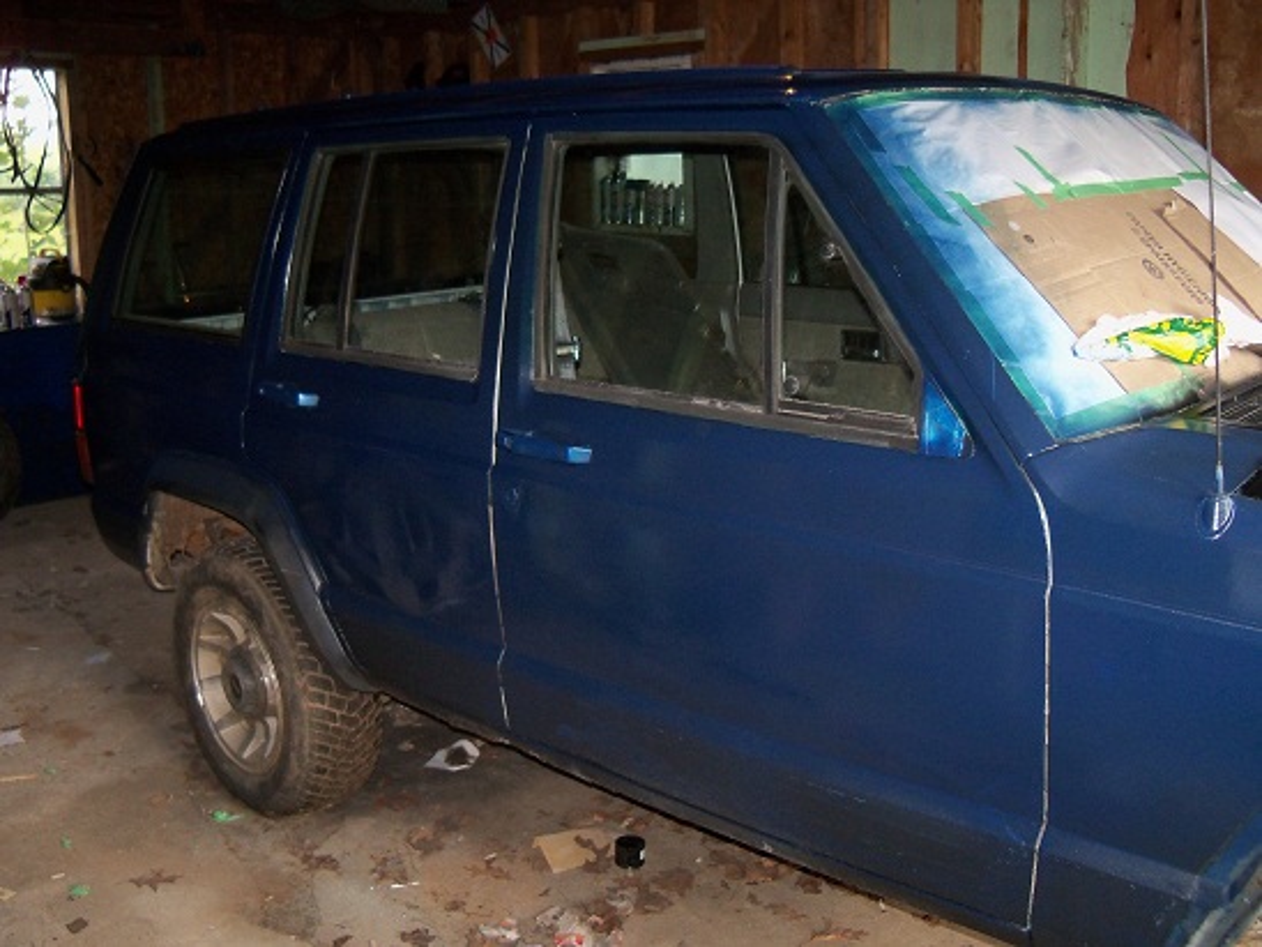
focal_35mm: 35
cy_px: 474
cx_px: 631
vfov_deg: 40.7
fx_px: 1276
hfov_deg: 52.6
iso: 200
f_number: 3.5
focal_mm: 6.2
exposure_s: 1/30
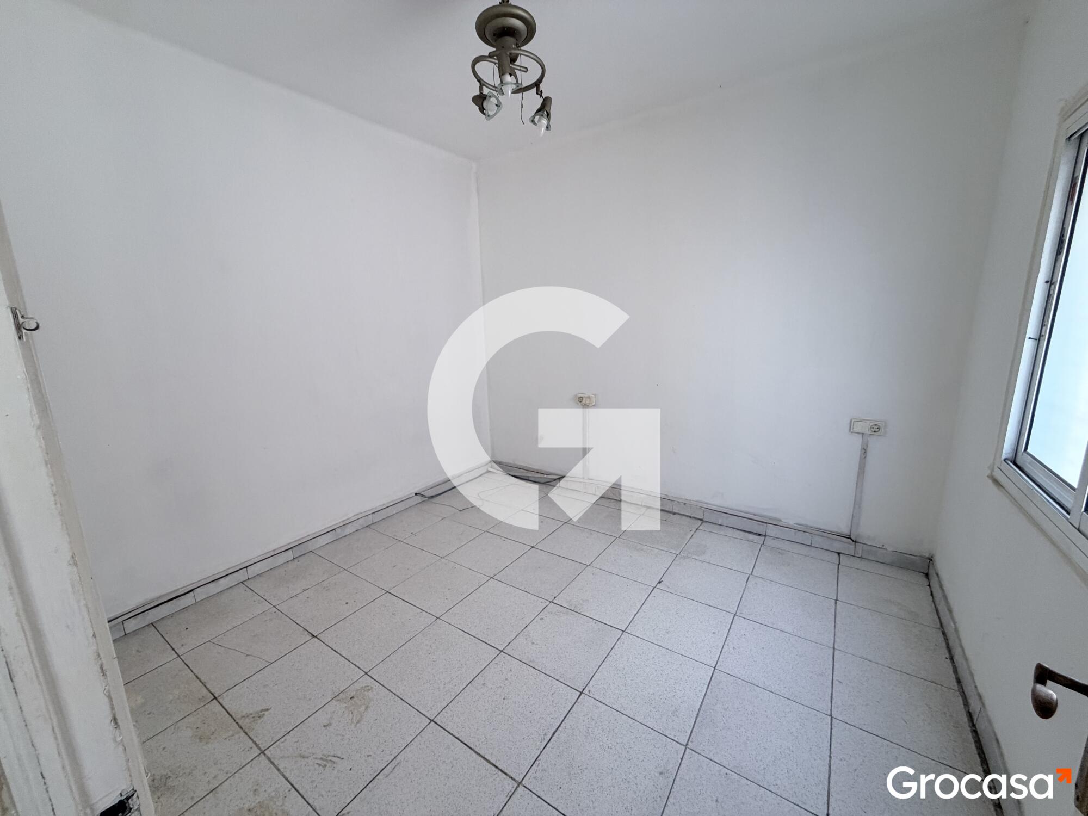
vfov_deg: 85.7
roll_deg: +2.1
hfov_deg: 102.1
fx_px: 440
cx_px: 544
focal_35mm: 14
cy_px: 408
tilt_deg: -10.4
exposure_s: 1/50
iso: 200
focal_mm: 2.22
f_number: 2.2
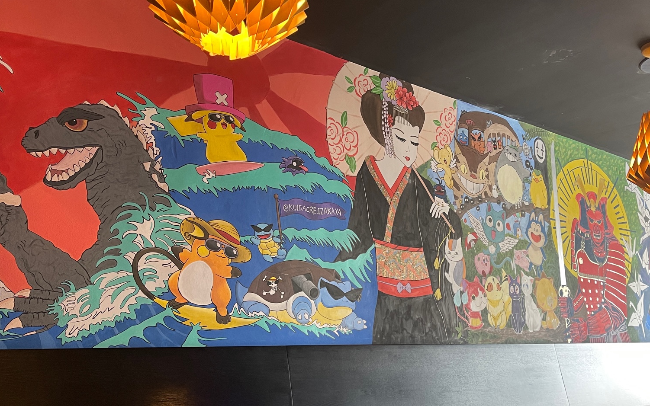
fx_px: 655
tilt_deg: +10.7
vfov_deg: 34.4
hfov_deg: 52.6
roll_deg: +1.6
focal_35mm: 37
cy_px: 235
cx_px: 370
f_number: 1.6
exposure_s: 1/60
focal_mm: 5.1
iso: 160
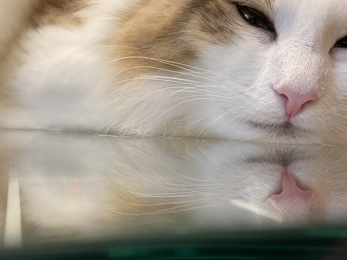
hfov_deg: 45.7
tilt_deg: -4.5
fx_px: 411
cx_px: 185
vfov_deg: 35.0
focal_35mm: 41
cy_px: 158
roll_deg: -2.2
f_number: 1.6
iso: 250
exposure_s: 1/50
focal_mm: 4.2
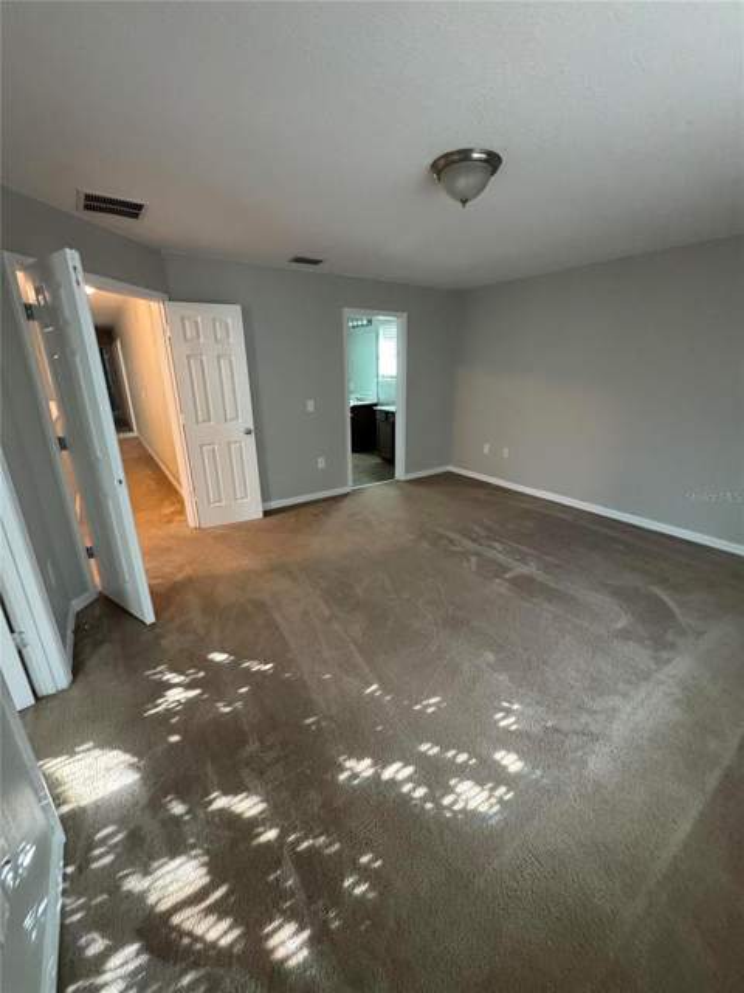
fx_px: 401
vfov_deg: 102.1
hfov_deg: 85.7
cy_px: 496
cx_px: 372
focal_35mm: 14
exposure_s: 1/60
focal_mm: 2.22
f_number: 2.2
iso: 800
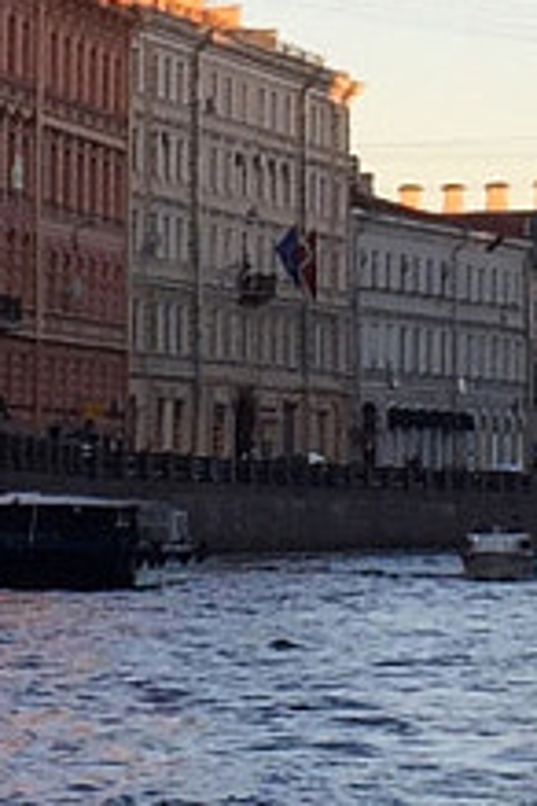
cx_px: 394
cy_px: 99
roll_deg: -1.2
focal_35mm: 220
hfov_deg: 6.2
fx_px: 4922
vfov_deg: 9.3
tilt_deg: +7.6
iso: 32
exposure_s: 1/388
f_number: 2.2
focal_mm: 4.15
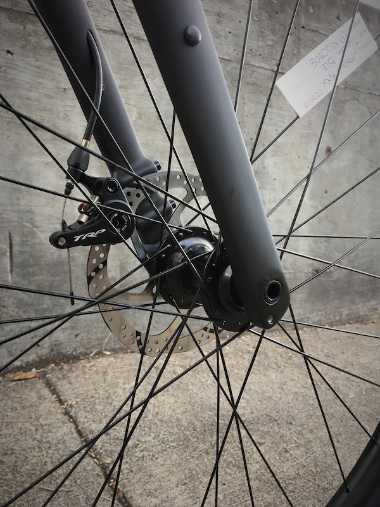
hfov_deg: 48.2
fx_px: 424
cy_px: 254
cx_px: 190
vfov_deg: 61.7
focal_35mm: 29
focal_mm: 4.15
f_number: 2.2
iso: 25
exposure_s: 1/40
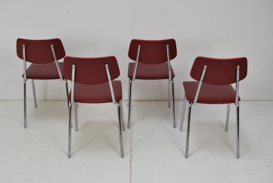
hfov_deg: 42.3
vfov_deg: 29.0
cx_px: 136
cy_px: 92
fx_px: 353
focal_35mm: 46
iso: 1600
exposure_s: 1/200
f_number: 7.1
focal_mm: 31
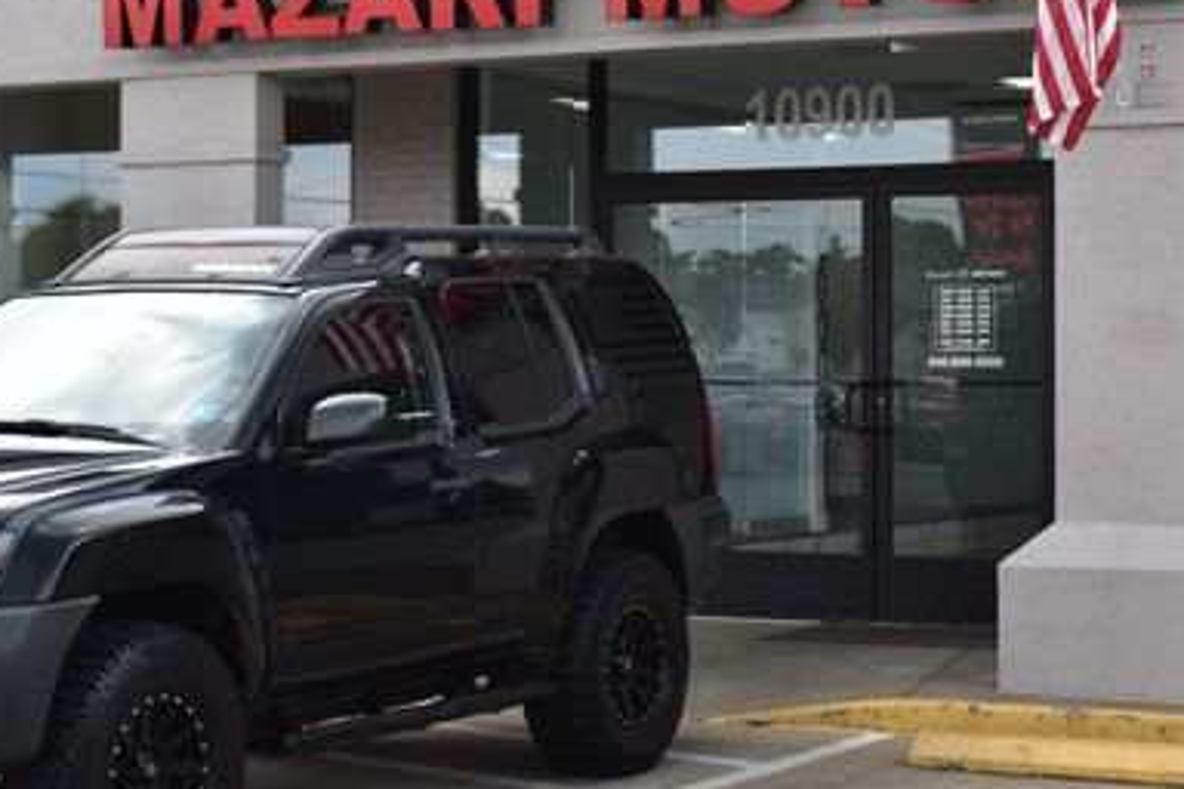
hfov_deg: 22.6
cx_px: 623
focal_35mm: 90
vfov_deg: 15.2
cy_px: 339
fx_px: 2960
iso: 400
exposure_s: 1/200
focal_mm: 36
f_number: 10
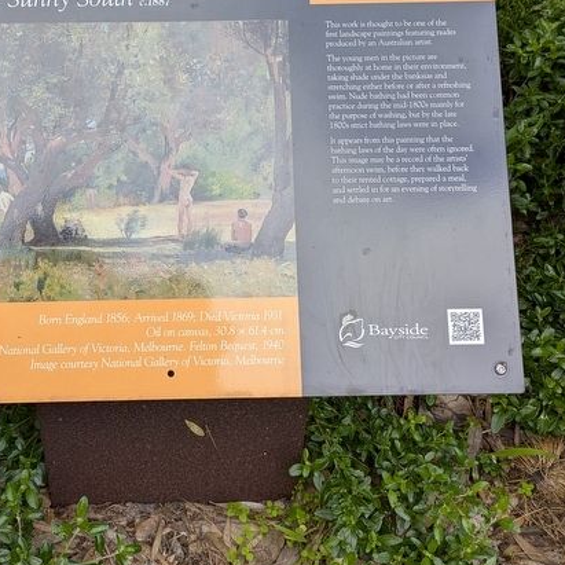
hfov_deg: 38.6
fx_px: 794
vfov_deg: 38.5
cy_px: 164
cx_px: 178
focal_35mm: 43
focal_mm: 5.43
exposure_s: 1/158
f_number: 1.89
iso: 51
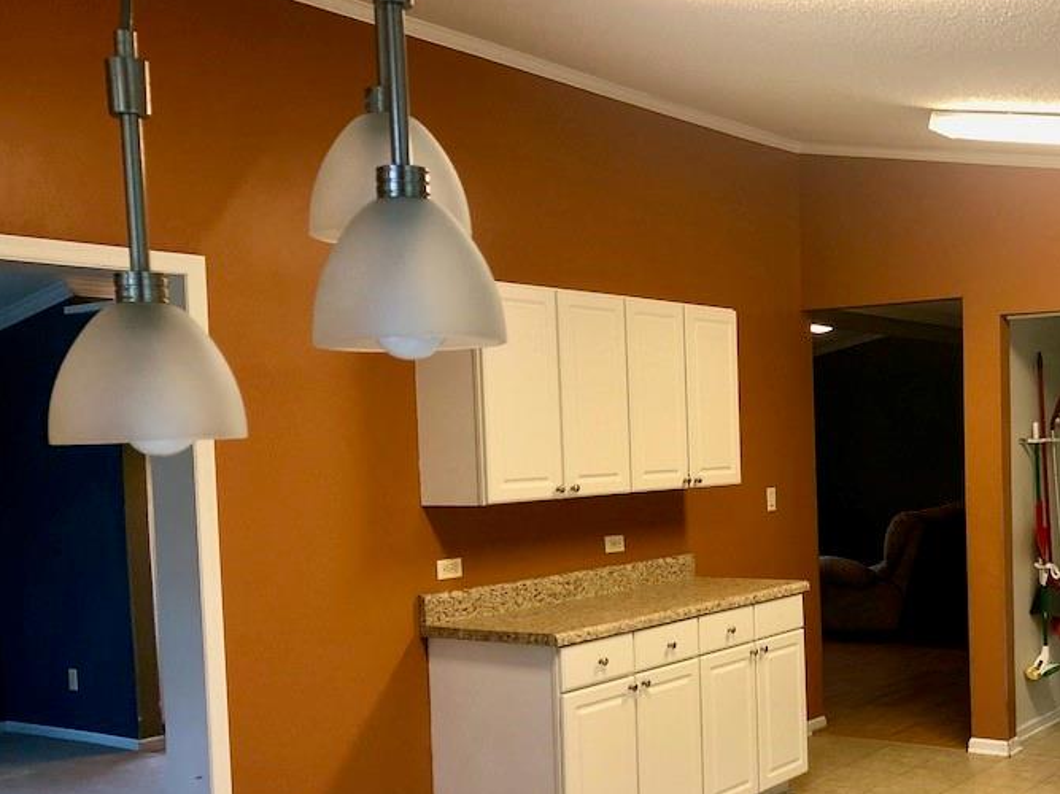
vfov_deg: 33.3
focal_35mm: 43
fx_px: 1316
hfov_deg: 42.6
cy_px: 534
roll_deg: +1.8
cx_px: 787
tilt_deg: -3.4
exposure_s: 1/24
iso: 40
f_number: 1.8
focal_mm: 4
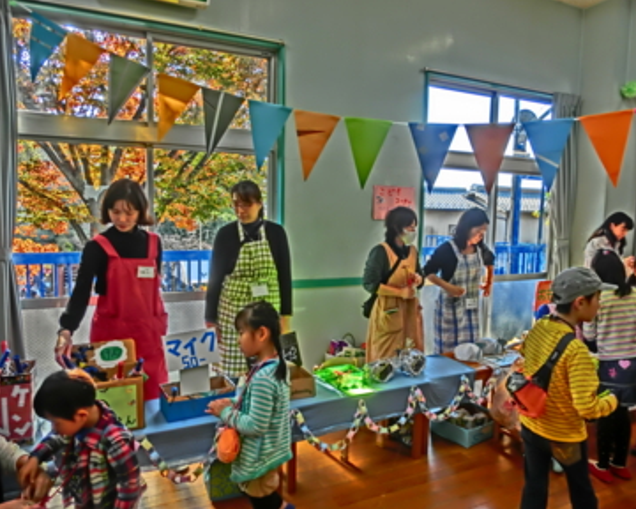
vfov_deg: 54.9
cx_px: 341
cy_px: 262
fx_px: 489
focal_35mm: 26
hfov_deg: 65.9
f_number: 3
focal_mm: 4.24
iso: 80
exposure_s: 1/80
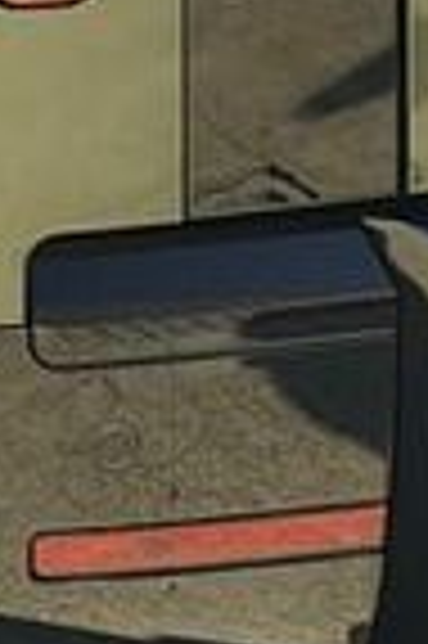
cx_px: -216
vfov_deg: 5.3
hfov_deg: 3.5
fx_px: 6900
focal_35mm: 386
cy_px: -239
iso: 1000
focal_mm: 46
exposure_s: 1/160
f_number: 7.1
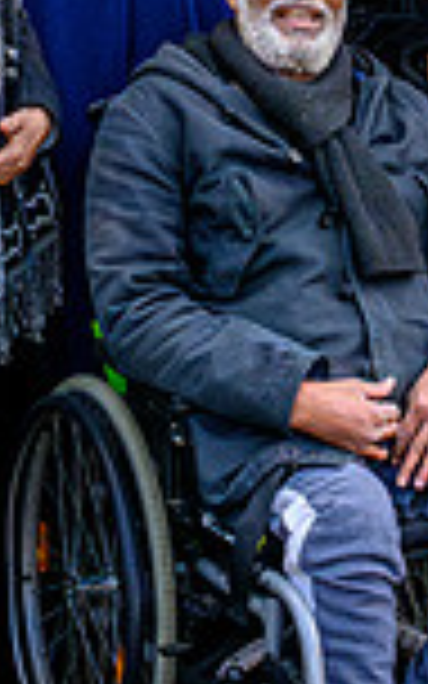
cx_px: 121
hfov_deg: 8.7
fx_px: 2818
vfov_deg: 13.6
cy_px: -73
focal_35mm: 151
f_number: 13
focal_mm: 35
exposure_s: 1/500
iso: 10000
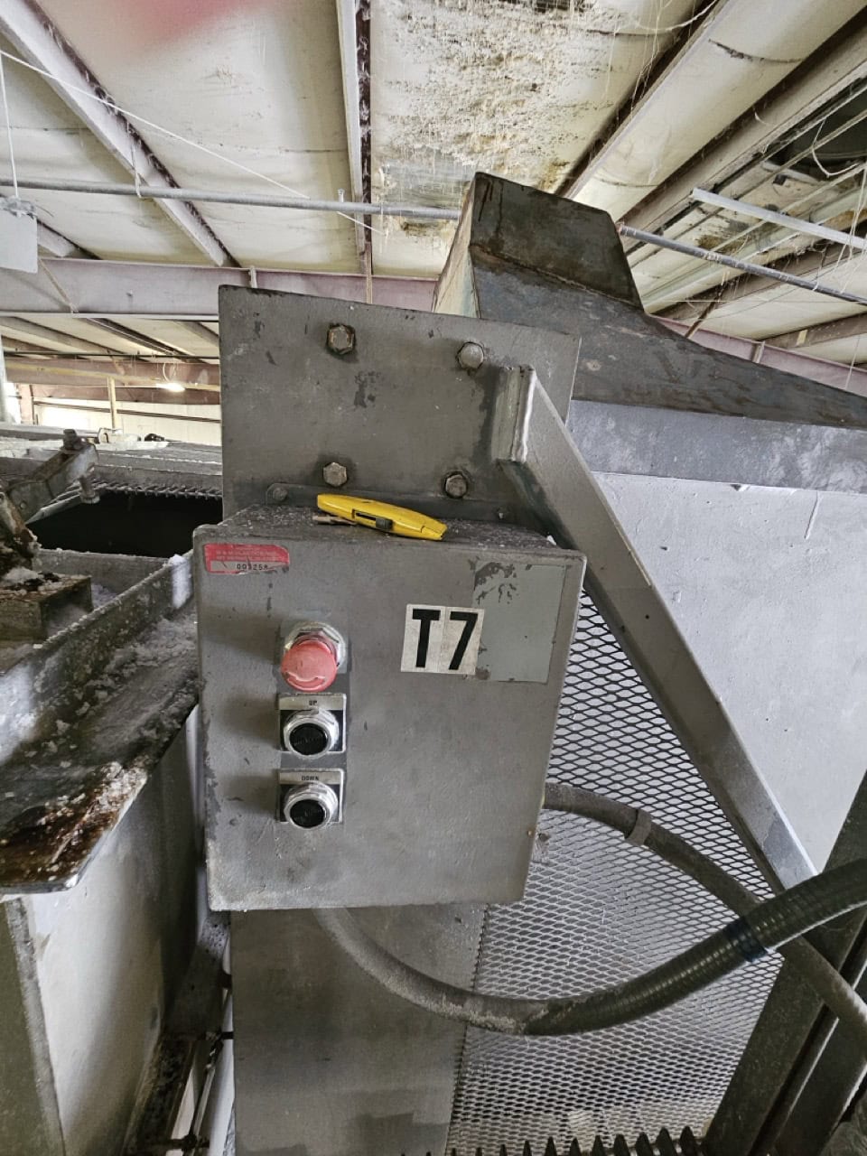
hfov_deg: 89.9
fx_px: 434
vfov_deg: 106.2
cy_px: 578
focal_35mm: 13
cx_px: 434
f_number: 2.2
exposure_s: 1/24
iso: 800
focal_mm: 2.2
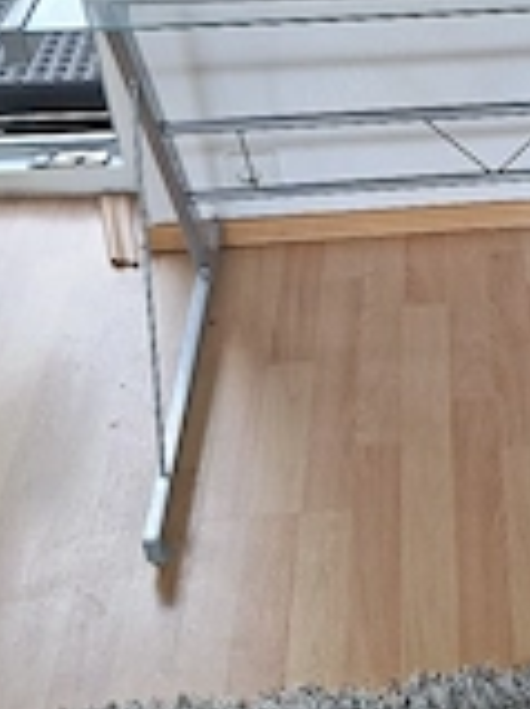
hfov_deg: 24.1
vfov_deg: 31.6
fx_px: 1186
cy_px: 67
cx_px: 526
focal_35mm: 58
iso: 100
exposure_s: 1/100
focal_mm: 5.54
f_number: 1.8
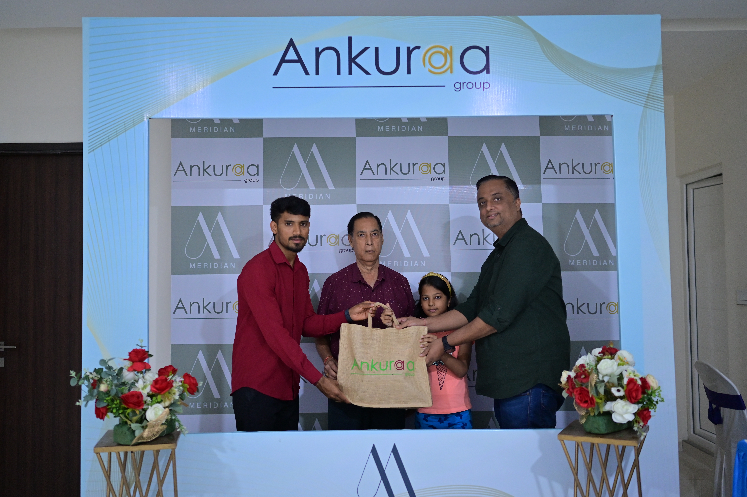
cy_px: 248
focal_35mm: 35
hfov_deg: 54.5
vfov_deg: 37.8
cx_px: 374
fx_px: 726
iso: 1600
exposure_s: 1/125
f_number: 1.8
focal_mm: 35
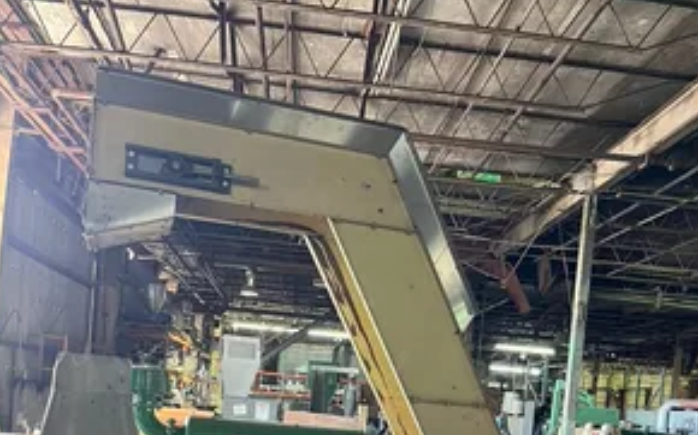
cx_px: 351
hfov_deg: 51.6
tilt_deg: +1.0
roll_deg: -5.5
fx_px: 723
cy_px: 428
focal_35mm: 38
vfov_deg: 31.2
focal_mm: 5.1
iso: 500
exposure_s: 1/60
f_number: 1.6
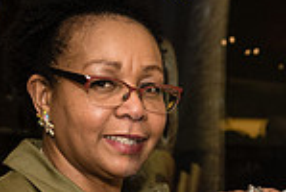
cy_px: 239
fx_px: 1083
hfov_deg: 14.4
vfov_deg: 10.0
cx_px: 382
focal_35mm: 136
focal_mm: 35
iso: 1250
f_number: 5
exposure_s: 1/320
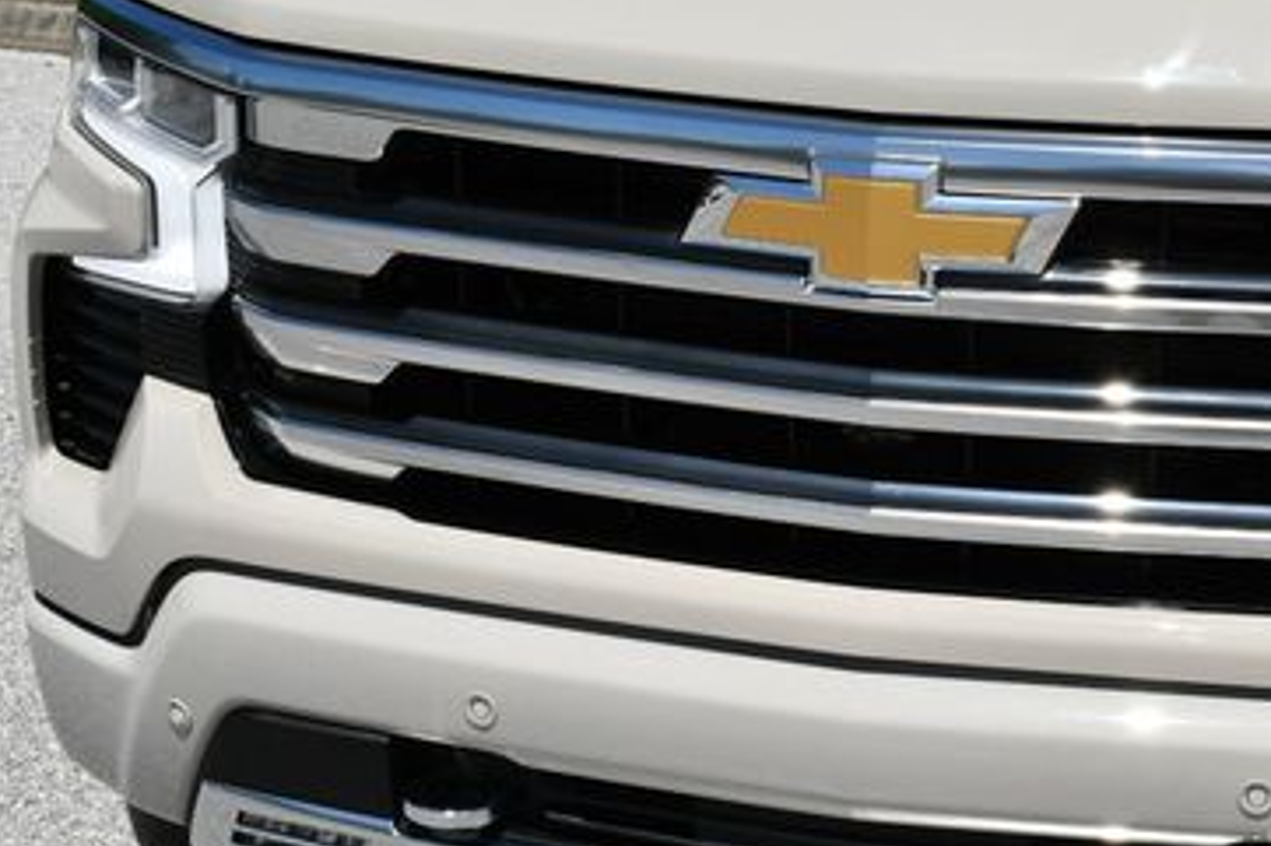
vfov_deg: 14.8
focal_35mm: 92
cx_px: 1011
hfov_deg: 21.9
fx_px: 3246
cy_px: 520
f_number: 9
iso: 100
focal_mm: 26
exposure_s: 1/320
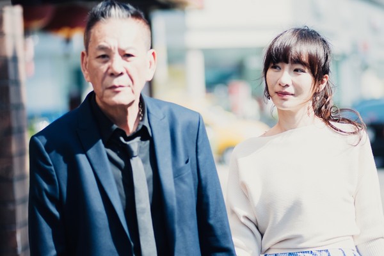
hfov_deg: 16.1
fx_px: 1355
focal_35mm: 127
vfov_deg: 10.8
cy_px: 128
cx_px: 192
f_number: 1.8
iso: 800
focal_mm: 85
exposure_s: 1/8000
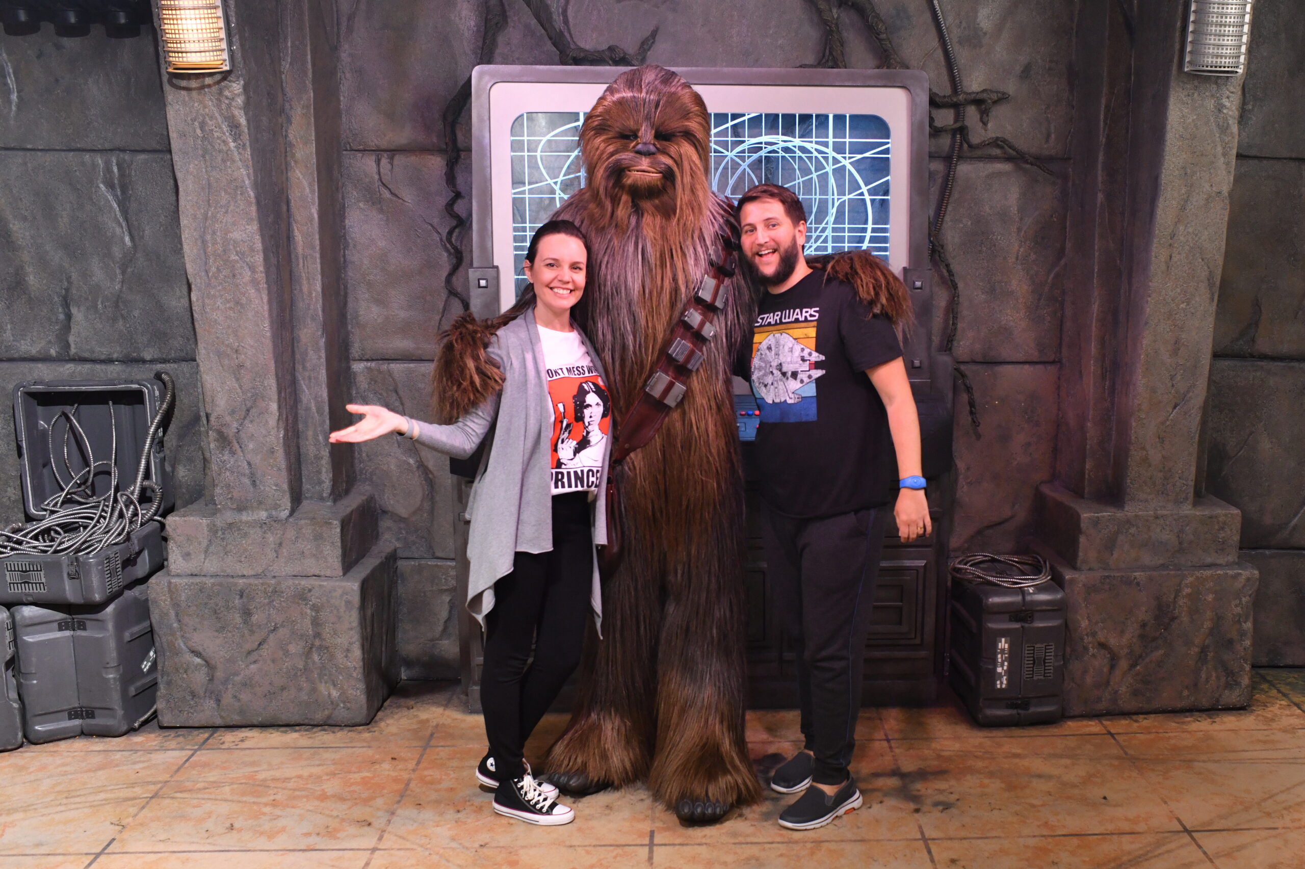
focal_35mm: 28
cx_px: 652
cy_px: 434
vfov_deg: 46.4
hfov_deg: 65.5
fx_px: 1015
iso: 1250
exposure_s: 1/125
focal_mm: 28
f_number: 7.1
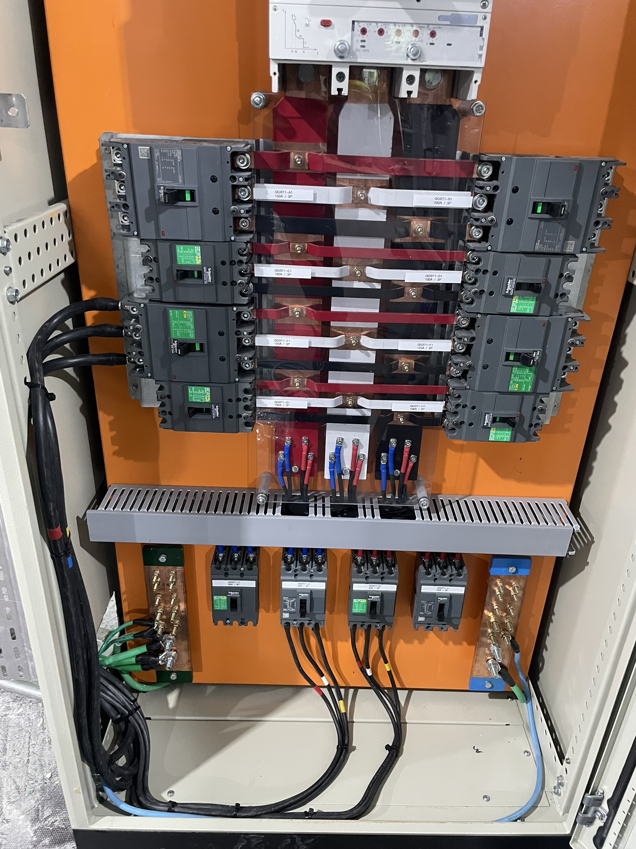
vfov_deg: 67.3
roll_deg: -1.2
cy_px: 424
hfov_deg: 53.1
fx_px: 637
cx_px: 318
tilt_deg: -25.9
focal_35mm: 26
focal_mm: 4.2
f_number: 1.6
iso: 500
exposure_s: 1/40
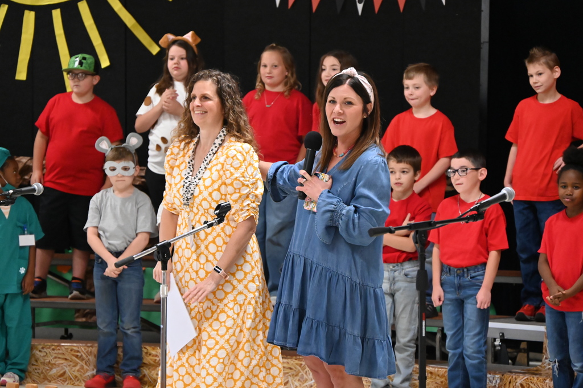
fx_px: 2913
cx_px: 292
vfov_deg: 7.6
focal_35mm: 180
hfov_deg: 11.4
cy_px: 194
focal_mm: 180
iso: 11400
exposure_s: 1/125
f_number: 6.3
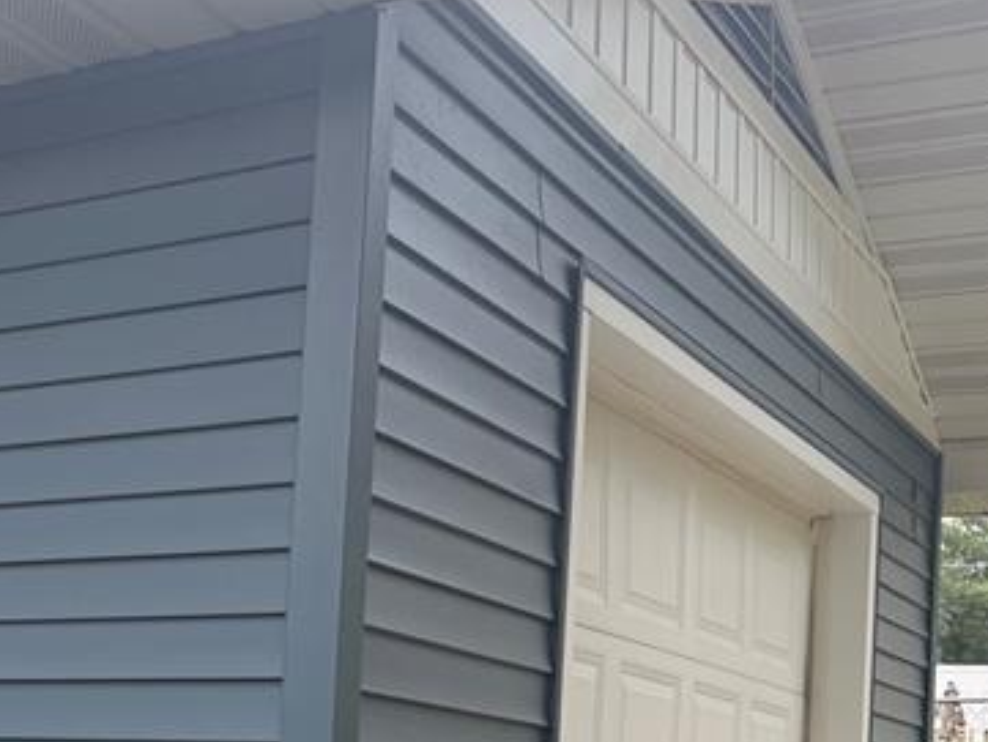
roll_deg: -3.0
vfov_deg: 20.8
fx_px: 1941
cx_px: -109
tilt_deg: -0.5
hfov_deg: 26.3
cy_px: 764
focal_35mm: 68
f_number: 1.78
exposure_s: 1/484
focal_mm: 6.76
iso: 100
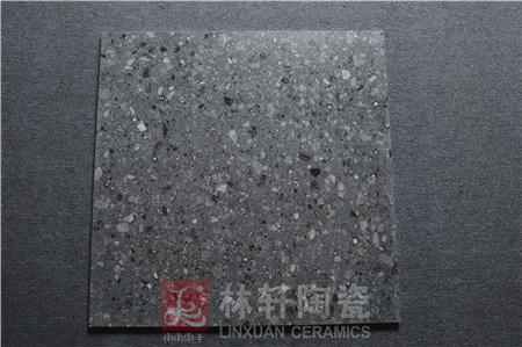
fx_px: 478
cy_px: 174
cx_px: 261
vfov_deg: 39.9
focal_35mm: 33
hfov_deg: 57.3
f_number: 6.3
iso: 100
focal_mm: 22
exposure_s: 1/100
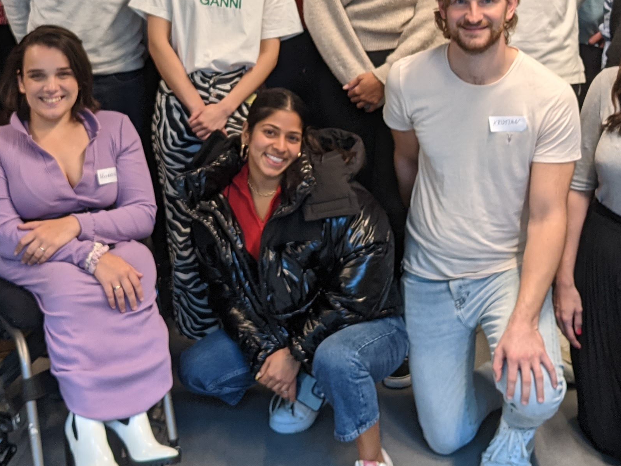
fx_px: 1220
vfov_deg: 21.0
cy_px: 17
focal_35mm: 68
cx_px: 280
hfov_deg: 28.5
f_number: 1.73
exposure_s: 1/25
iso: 47
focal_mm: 4.38
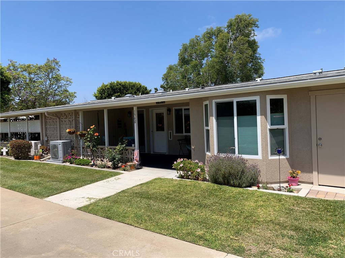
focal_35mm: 26
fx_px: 259
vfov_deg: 53.1
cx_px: 172
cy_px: 129
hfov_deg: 67.3
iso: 25
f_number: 1.8
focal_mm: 4.25
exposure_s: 1/2481
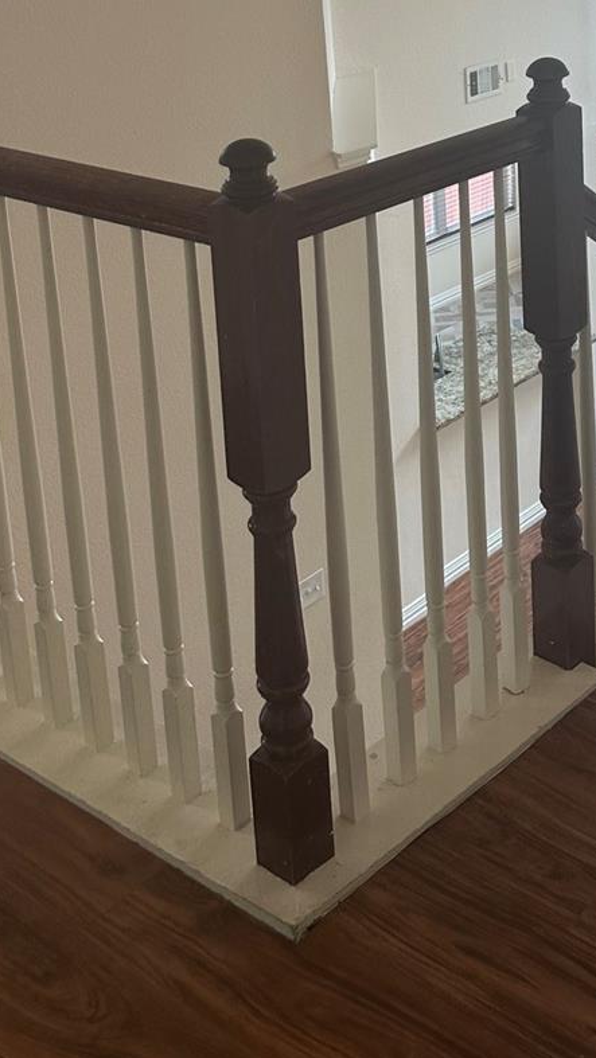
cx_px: 595
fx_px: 1432
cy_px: 75
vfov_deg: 37.5
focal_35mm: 51
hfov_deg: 22.6
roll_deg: +0.7
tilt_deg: -10.2
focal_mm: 6.86
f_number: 1.78
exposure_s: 1/120
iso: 100
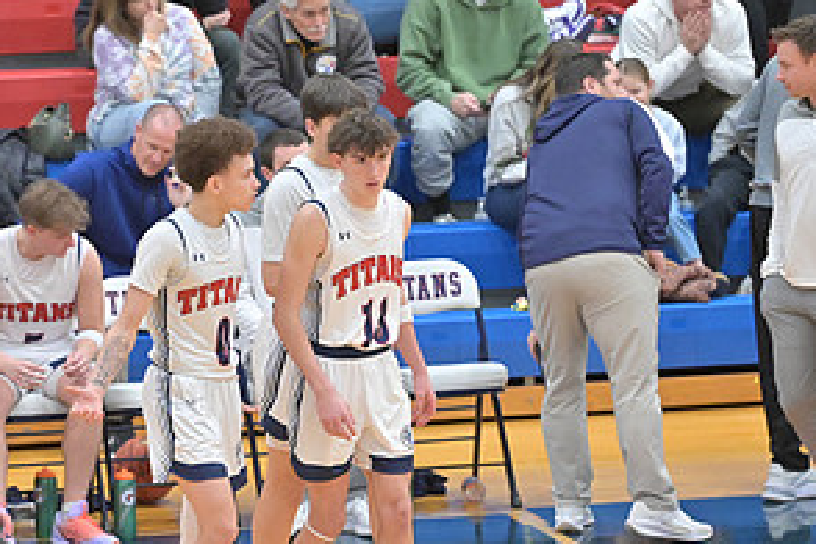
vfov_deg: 3.6
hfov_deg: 5.4
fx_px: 8703
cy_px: 350
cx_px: 203
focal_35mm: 384
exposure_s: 1/800
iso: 8000
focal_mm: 195
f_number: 4
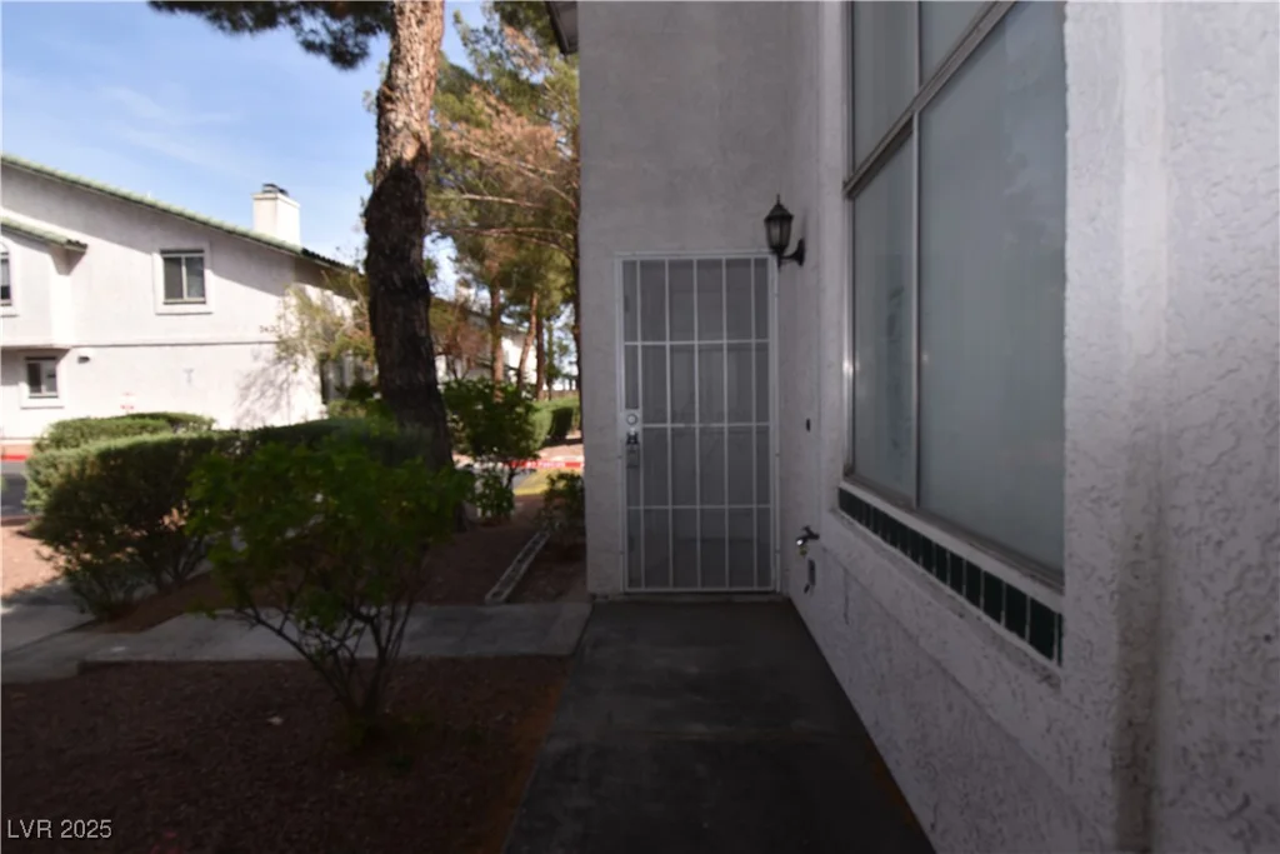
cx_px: 640
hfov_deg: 85.4
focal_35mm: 20
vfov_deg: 63.2
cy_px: 427
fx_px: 693
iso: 160
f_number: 7.1
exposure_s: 1/320
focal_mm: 13
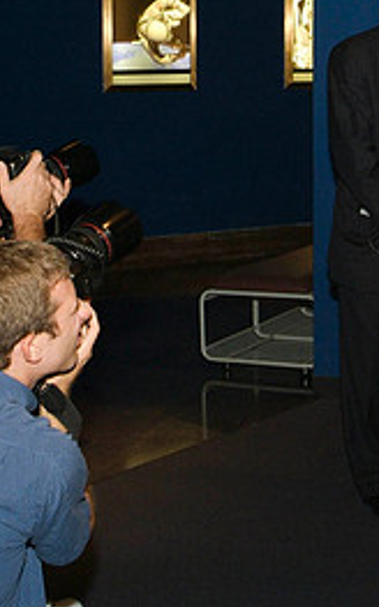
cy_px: 174
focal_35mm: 81
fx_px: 1341
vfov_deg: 25.3
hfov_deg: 15.9
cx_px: 356
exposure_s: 1/20
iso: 800
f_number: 8
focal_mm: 24
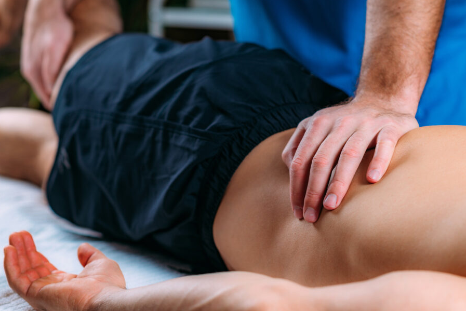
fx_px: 1256
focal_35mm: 97
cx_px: 230
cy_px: 158
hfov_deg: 21.0
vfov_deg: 14.1
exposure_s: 1/250
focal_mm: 85
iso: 64
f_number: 3.5
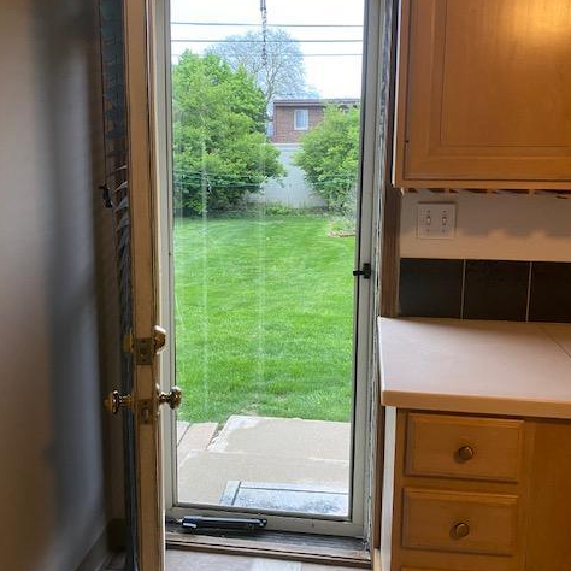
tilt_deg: -8.1
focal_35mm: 31
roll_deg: -0.3
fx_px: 579
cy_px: 257
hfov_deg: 52.5
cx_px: 286
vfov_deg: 52.4
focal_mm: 4.25
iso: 160
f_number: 1.8
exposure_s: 1/60
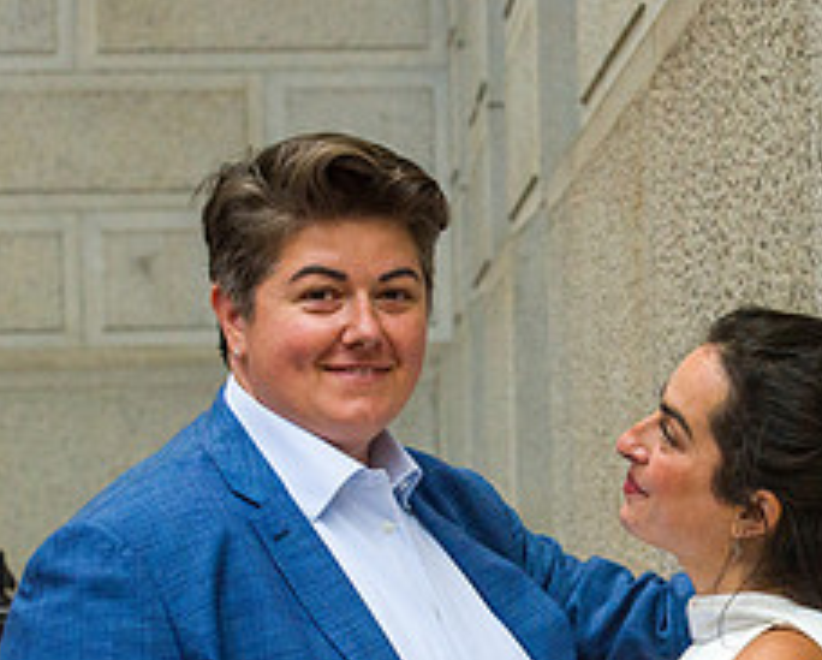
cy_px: 637
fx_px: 4068
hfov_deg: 11.4
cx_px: 829
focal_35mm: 167
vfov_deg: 9.2
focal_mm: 70
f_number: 6.3
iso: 800
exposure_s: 1/640
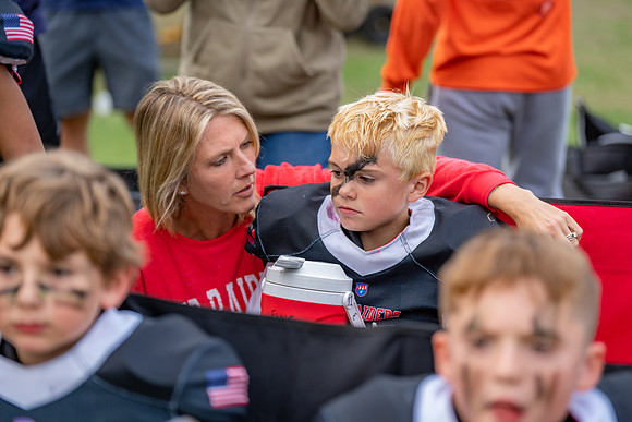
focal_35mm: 110
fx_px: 1931
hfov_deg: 18.6
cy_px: 211
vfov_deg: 12.5
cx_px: 316
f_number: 2.8
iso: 500
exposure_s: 1/500
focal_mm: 110
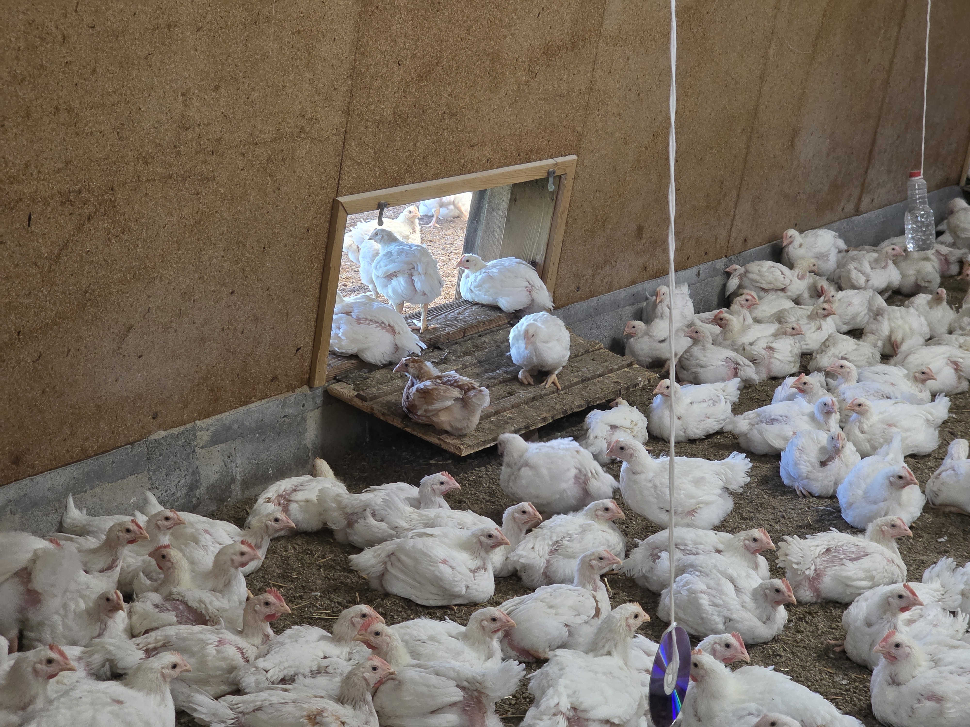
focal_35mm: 69
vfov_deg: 21.3
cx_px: 485
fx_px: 1933
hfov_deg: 28.2
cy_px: 364
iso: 400
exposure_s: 1/33.3
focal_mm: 7.9
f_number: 2.4
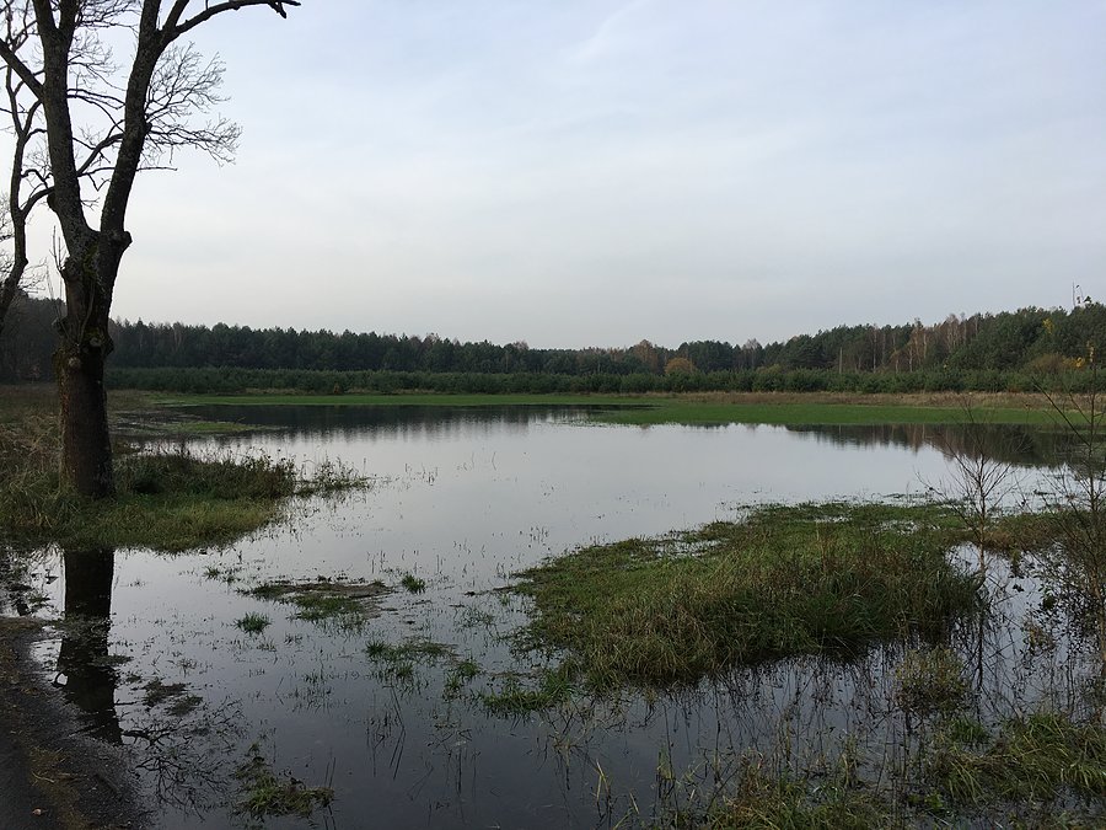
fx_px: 927
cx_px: 553
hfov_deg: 61.7
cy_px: 415
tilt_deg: -1.7
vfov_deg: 48.2
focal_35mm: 29
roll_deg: +0.1
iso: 25
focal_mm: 4.15
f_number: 2.2
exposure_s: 1/818
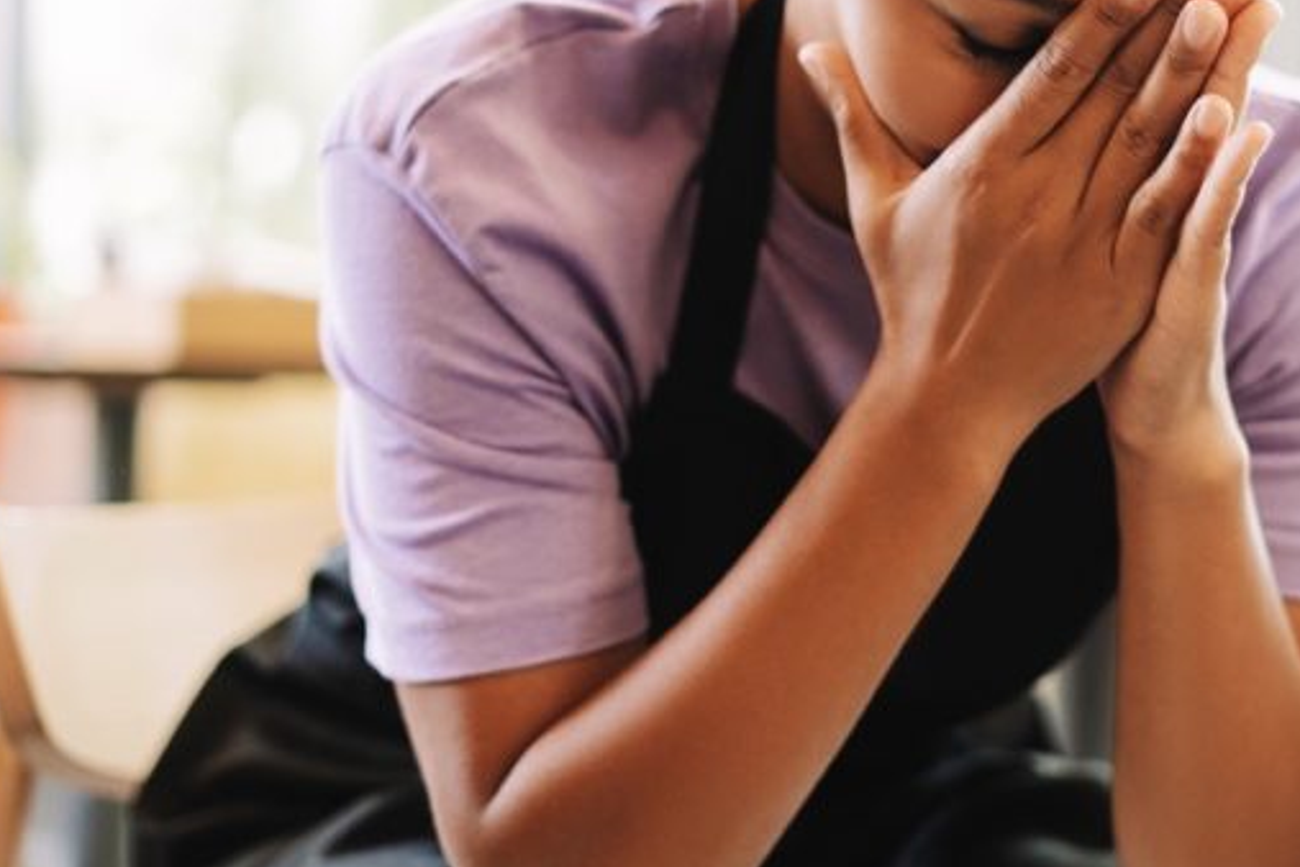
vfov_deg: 13.5
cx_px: 992
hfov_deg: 20.0
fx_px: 3647
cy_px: 232
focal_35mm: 101
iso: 500
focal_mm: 50
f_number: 2
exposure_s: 1/250
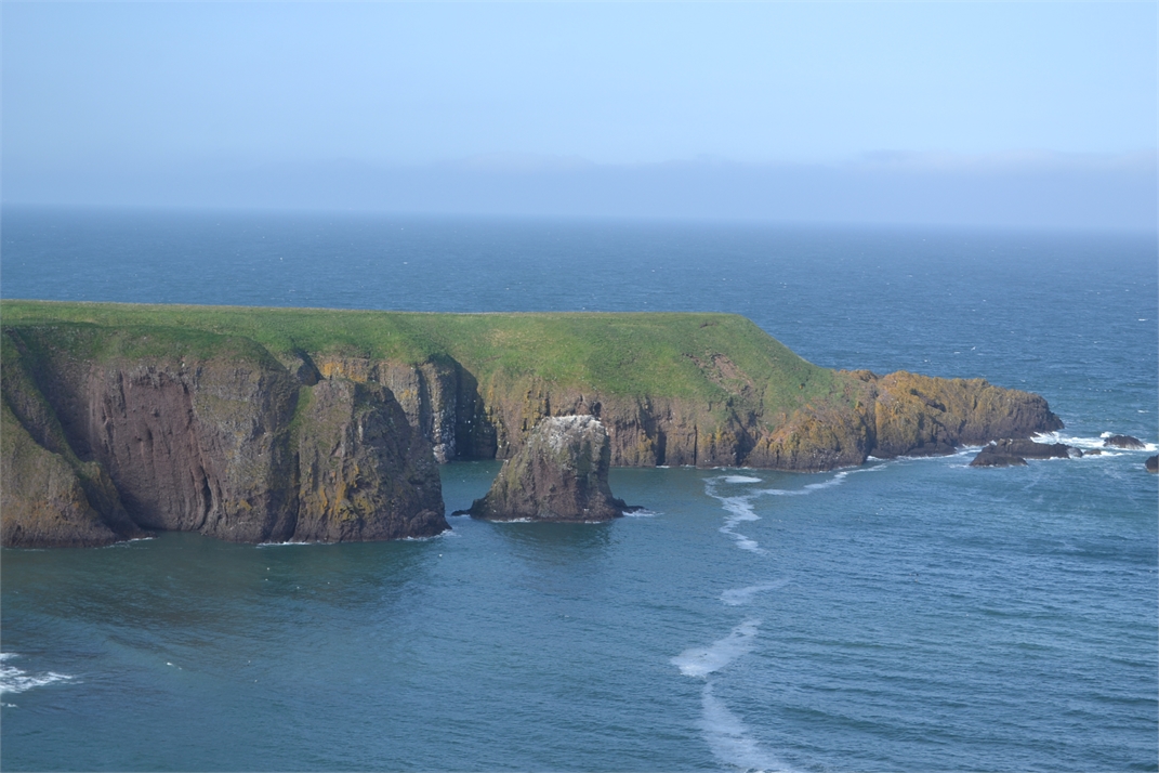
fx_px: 2656
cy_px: 386
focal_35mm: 82
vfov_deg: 16.6
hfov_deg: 24.6
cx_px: 580
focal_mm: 55
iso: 100
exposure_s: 1/200
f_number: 7.1
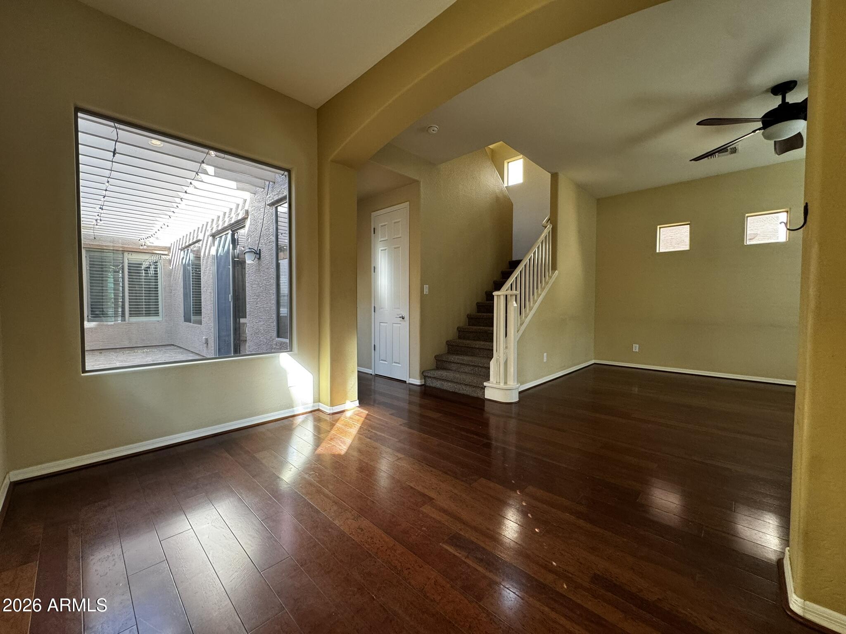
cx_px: 423
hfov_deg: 102.1
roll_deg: -0.6
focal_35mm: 14
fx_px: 342
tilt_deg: -2.8
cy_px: 317
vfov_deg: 85.7
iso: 200
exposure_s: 1/120
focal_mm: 2.22
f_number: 2.2
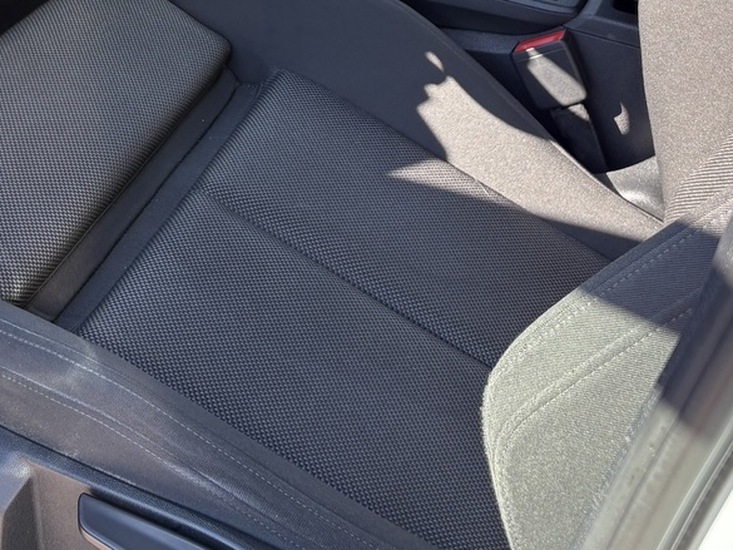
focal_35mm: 64
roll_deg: -3.0
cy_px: -93
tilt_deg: -28.4
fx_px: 1355
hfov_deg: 30.0
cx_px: 237
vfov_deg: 21.5
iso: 40
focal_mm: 5.96
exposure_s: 1/246
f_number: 1.6
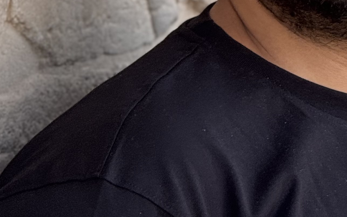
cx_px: 334
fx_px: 3763
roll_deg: -2.1
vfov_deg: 3.3
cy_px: 166
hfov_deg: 5.3
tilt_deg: -9.3
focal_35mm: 398
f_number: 2.8
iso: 50
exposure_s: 1/99
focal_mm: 15.66
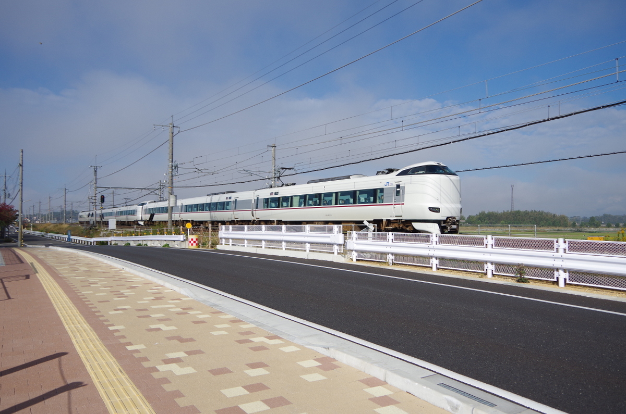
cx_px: 313
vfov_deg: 47.7
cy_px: 207
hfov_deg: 67.5
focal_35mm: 27
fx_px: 469
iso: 125
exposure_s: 1/1000
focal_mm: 18
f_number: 5.6
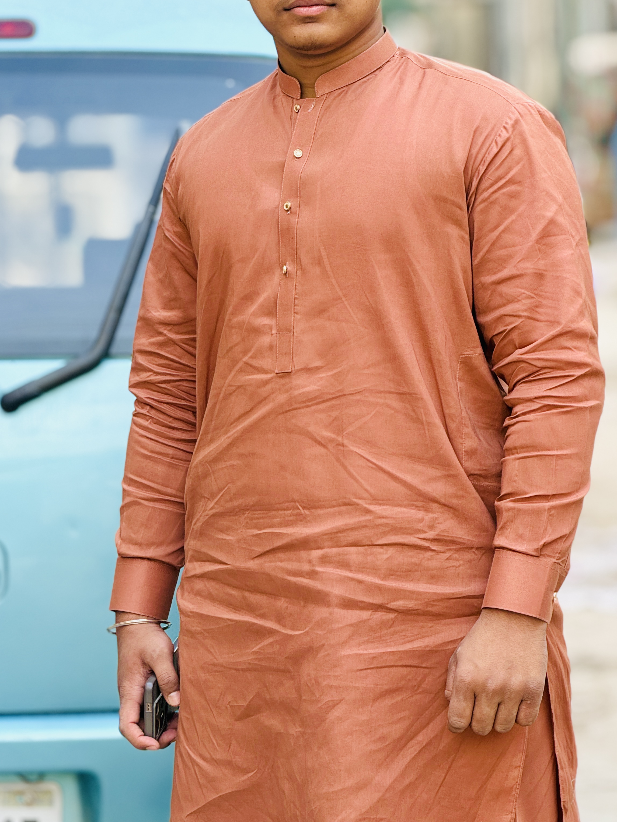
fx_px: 3137
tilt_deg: -3.5
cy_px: 296
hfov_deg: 11.2
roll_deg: +1.9
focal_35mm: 132
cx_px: 295
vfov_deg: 14.9
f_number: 2.8
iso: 50
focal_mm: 16.89
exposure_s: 1/149
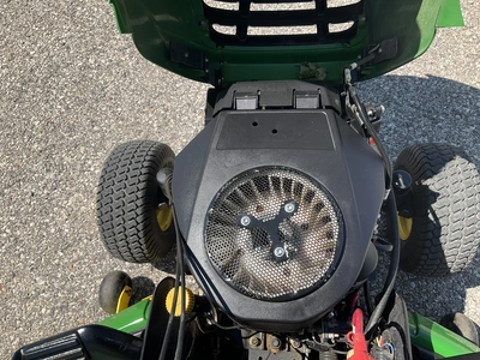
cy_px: 180
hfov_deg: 61.7
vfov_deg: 48.2
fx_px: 402
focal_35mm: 29
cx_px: 240
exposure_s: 1/1144
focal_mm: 3
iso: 25
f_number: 1.8
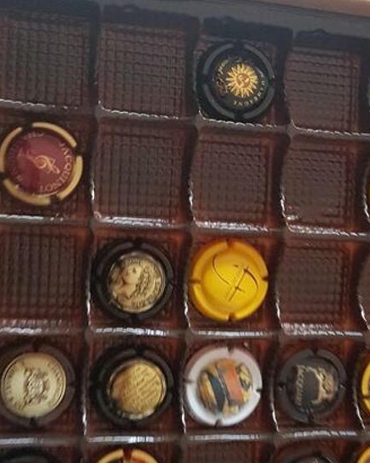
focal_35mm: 62
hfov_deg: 24.2
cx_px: 304
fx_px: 848
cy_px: 260
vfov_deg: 30.4
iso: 400
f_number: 1.7
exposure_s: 1/50
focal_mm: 4.2
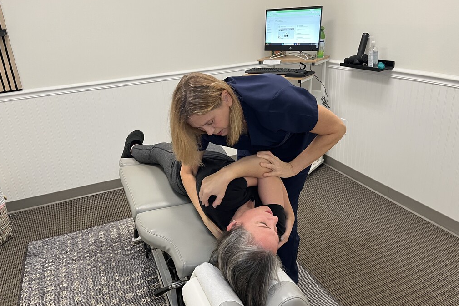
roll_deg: +4.6
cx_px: 226
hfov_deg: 65.5
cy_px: 159
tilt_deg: -22.3
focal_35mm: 28
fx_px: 357
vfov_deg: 46.4
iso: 200
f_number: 1.6
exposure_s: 1/60
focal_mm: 5.1
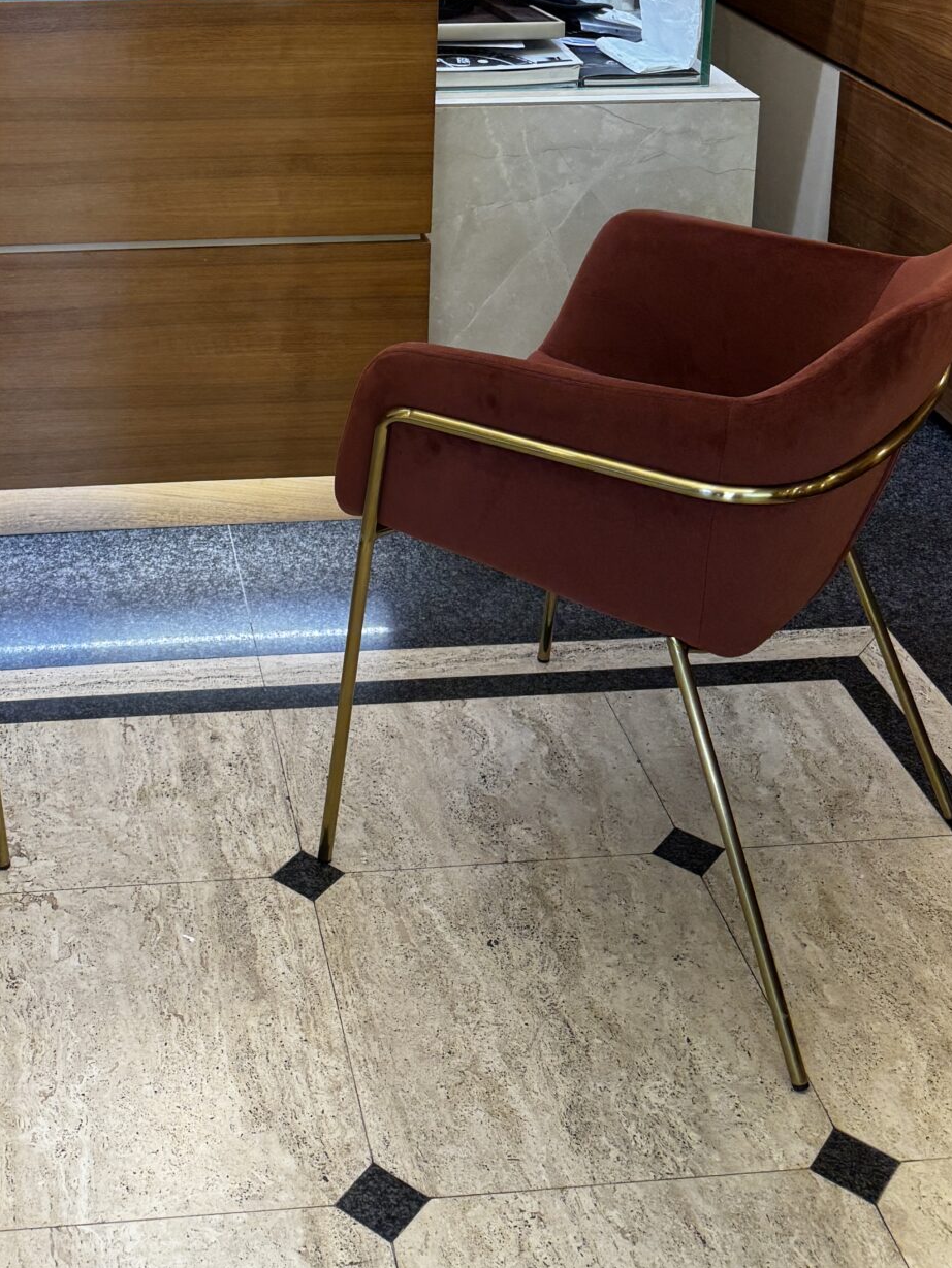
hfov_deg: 28.5
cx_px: 196
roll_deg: +0.2
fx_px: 1833
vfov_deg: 34.8
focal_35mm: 50
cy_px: 9
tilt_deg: -11.5
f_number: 1.78
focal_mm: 6.76
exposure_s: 1/100
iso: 160
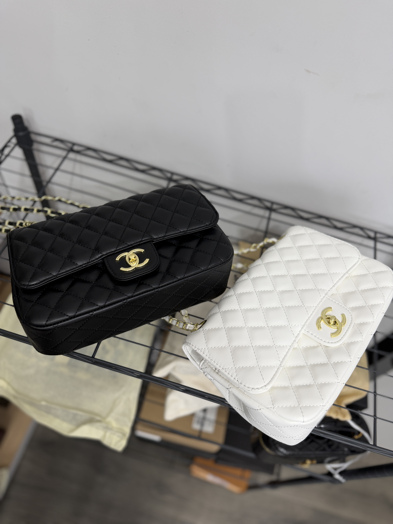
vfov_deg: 71.6
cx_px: 196
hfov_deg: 56.8
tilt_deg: -55.7
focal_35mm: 24
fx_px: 363
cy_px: 262
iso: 100
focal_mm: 6.76
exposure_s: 1/100
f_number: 1.78
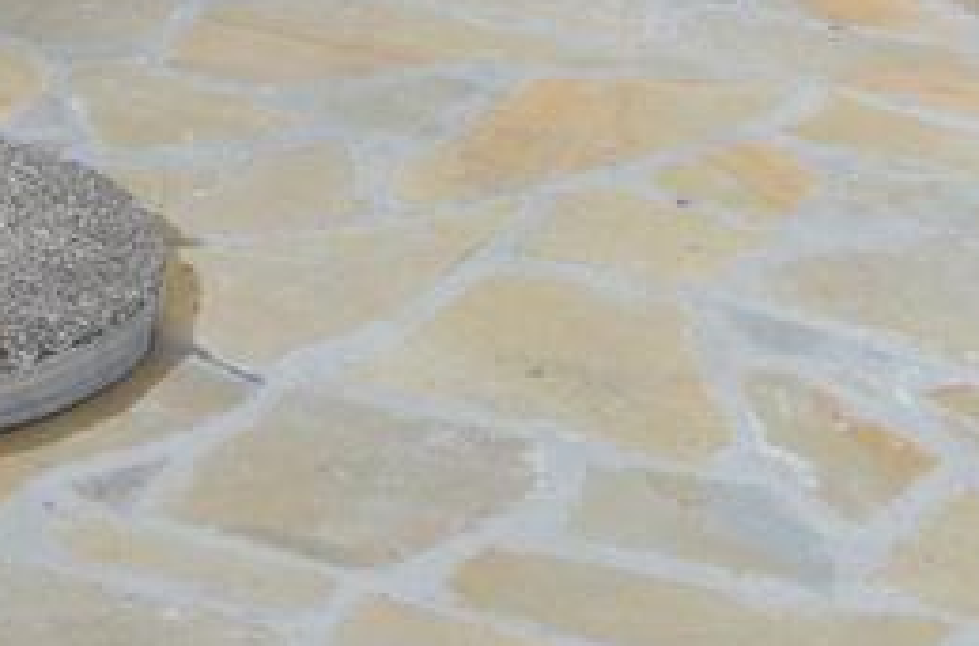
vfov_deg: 10.2
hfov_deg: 17.3
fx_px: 3208
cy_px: -837
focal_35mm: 118
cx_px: 404
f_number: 9
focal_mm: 17
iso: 640
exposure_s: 1/1000
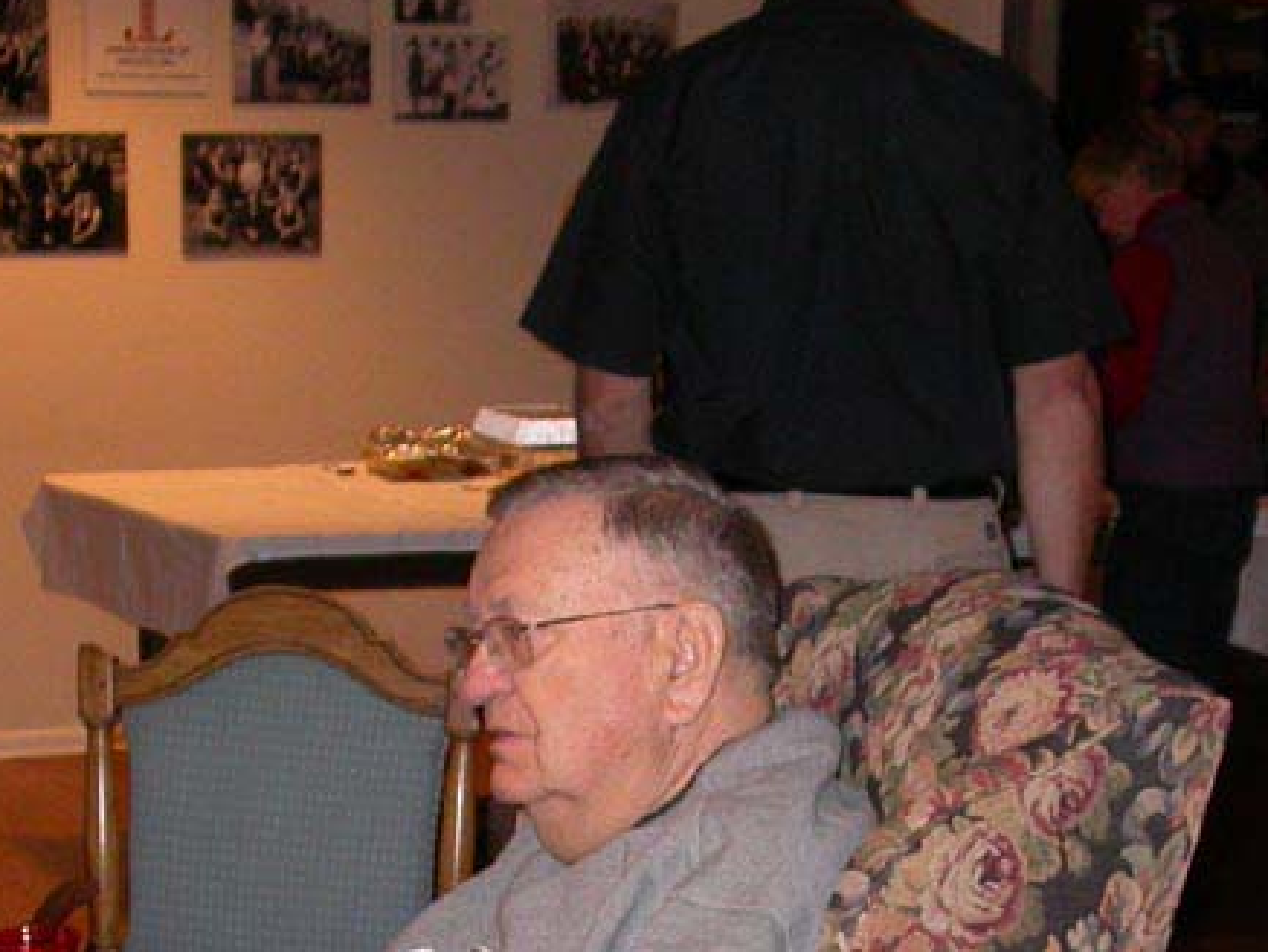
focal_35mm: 89
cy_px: 1094
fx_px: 3261
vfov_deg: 16.0
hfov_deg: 22.0
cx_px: 722
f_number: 2.6
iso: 200
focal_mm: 7.85
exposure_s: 1/60
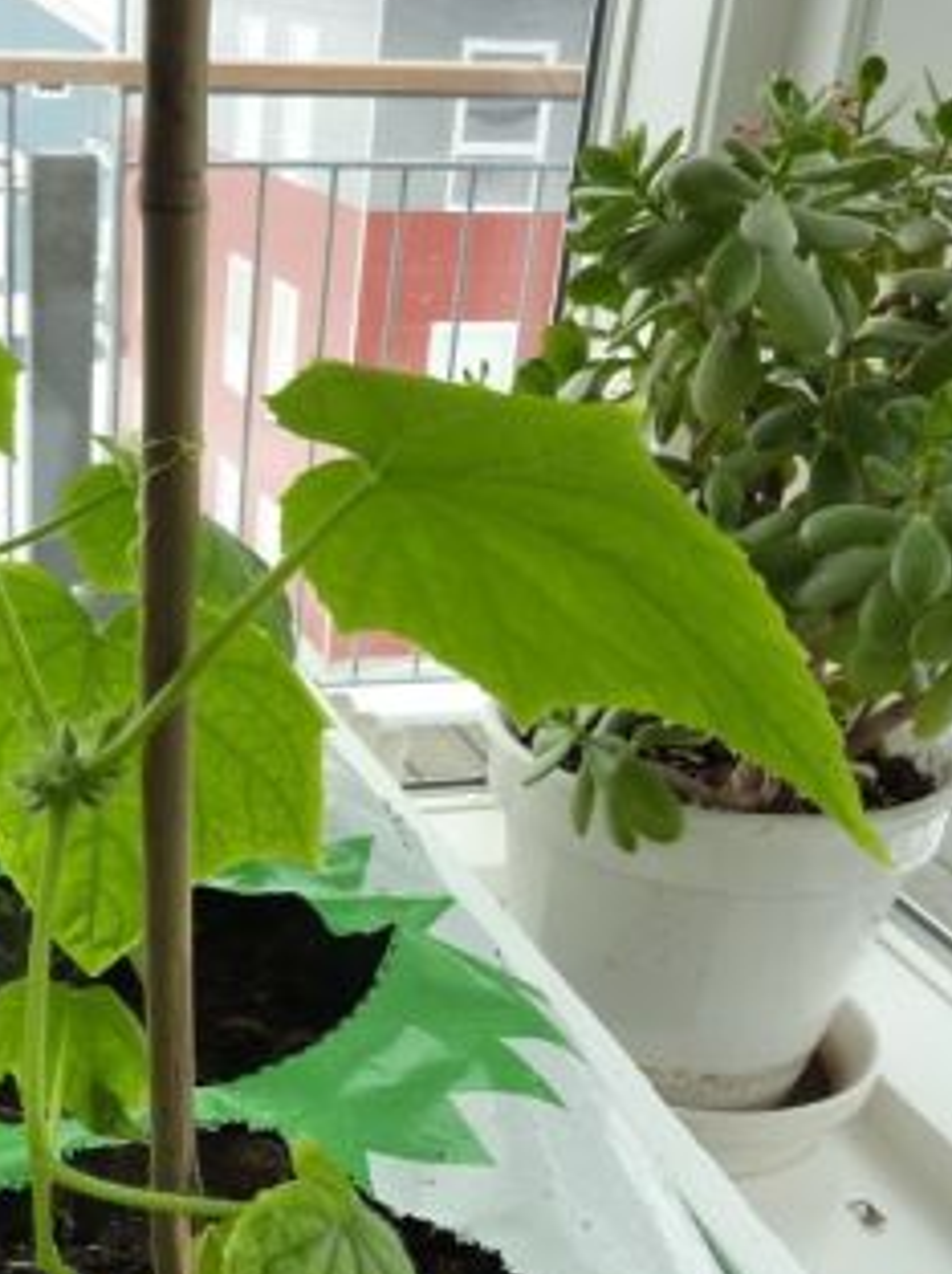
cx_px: 114
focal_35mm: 48
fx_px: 1764
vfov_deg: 37.4
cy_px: 1123
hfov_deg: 29.1
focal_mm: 4.1
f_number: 4
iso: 125
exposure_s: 1/160
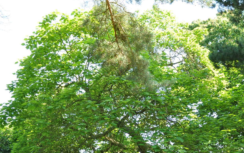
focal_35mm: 53
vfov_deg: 23.9
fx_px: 352
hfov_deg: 37.7
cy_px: 132
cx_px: 167
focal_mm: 20
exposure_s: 1/60
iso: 200
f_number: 8
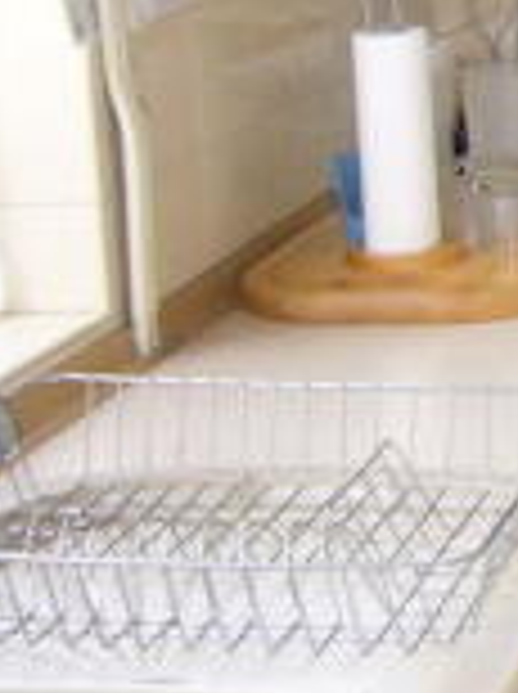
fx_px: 2121
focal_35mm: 106
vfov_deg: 18.4
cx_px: 1011
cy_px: 142
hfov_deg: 12.4
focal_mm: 4.6
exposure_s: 1/30
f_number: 2.8
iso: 160
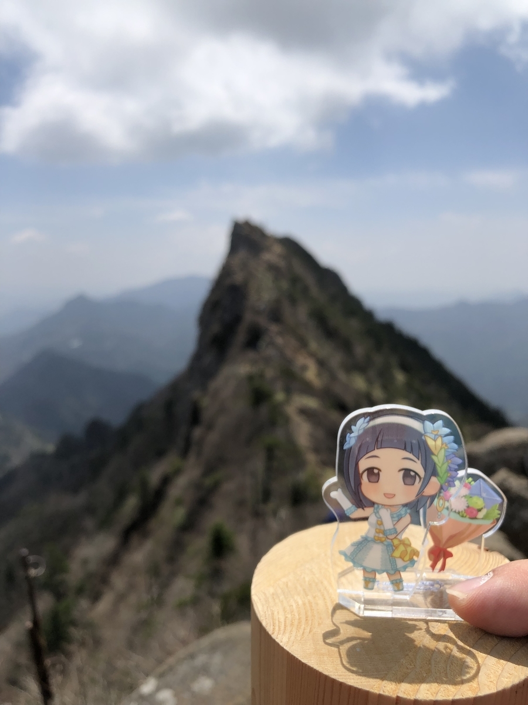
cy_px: 352
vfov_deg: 63.4
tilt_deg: -8.4
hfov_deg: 49.7
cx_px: 264
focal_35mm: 28
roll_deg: +0.2
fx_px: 569
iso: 20
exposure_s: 1/4000
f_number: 1.8
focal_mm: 3.99
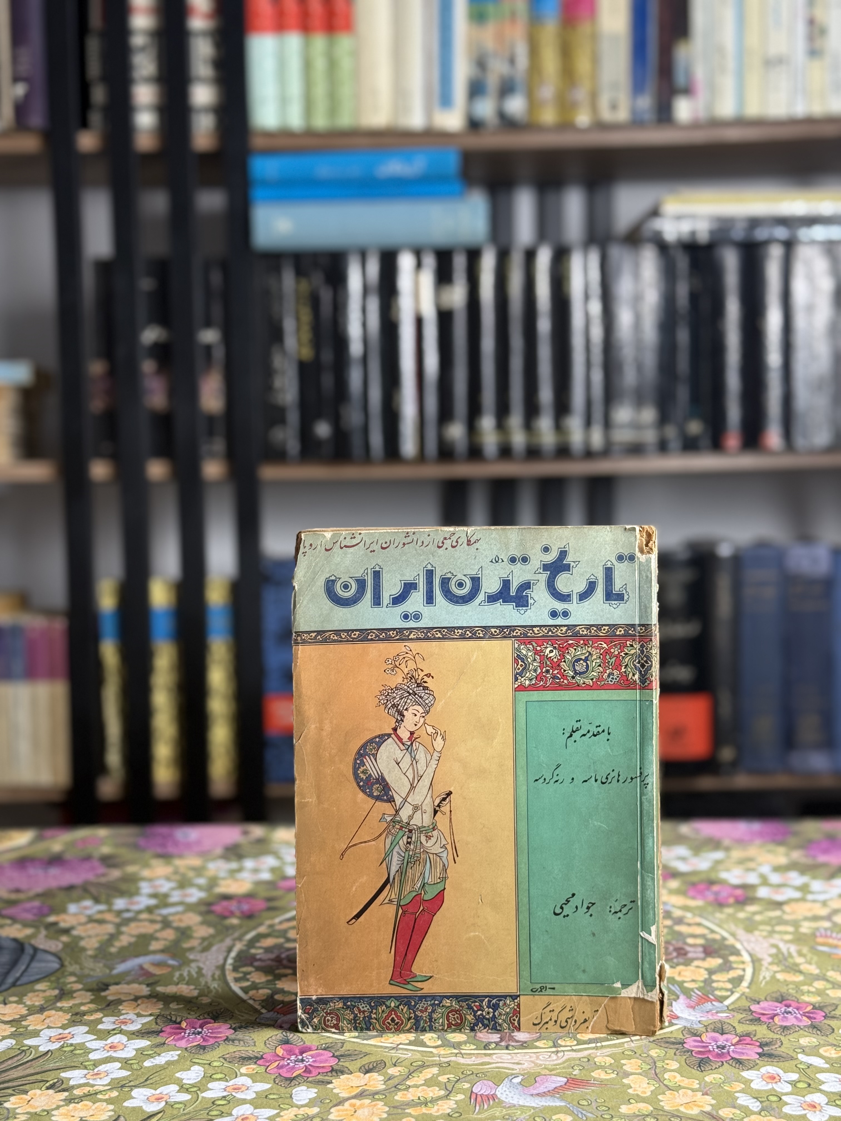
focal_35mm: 48
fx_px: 1555
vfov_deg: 39.7
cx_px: 420
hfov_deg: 30.3
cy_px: 560
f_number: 1.78
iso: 125
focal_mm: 6.76
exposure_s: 1/100
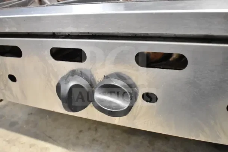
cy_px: 76
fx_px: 219
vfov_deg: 38.4
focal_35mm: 34
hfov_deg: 55.1
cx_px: 114
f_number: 3.8
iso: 7200
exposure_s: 1/40
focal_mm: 23
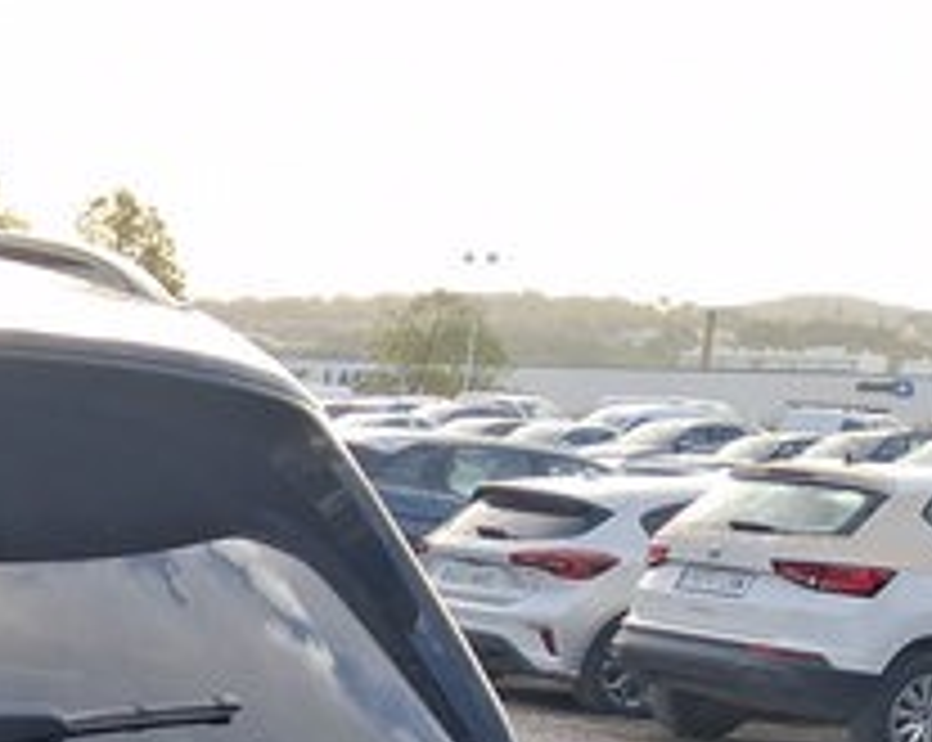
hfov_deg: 16.6
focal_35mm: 102
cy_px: 1048
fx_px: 2810
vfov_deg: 14.3
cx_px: -599
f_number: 1.8
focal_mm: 4
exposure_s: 1/252
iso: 20
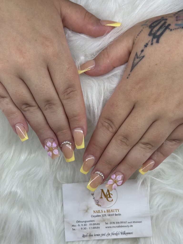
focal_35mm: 48
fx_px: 338
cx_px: 92
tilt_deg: -84.8
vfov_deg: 39.7
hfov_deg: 30.3
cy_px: 122
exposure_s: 1/379
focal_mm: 6.76
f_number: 1.78
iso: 64
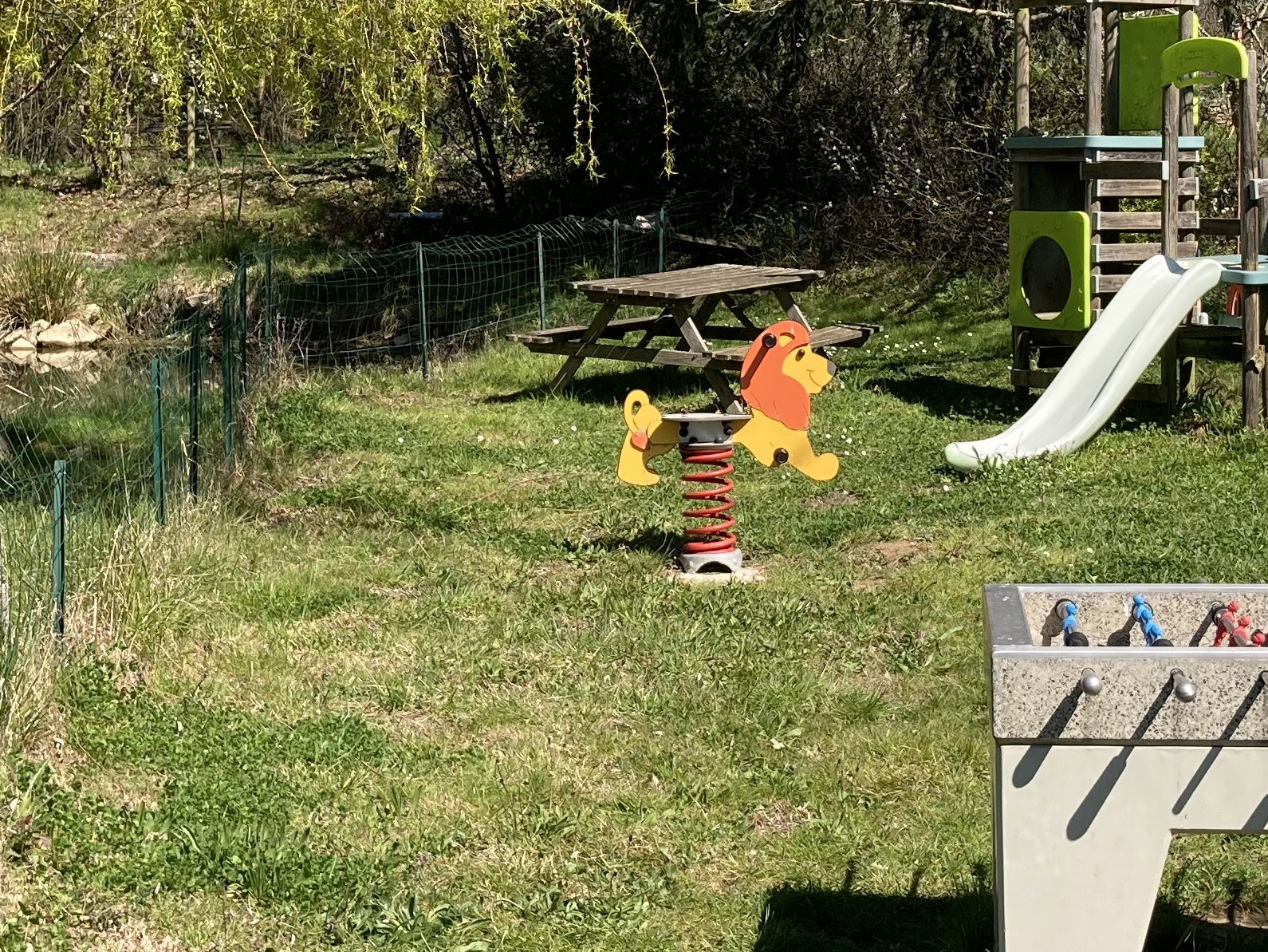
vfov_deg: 20.5
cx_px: 651
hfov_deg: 27.4
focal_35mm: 71
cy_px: 227
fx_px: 2601
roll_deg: +0.3
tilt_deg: -0.4
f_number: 1.8
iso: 20
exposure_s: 1/1143
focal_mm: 3.99
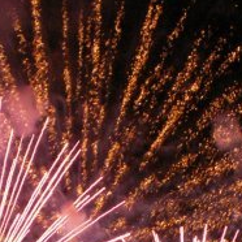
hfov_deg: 9.8
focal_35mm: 179
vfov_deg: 9.7
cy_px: 232
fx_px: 1416
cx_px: 83
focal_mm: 7.79
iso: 160
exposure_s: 1/2
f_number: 3.2
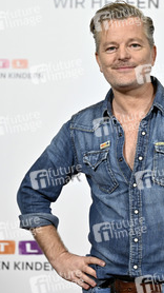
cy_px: 151
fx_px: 999
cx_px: 134
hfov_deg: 9.4
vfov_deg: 16.6
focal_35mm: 129
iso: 800
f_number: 2.8
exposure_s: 1/640
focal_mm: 76
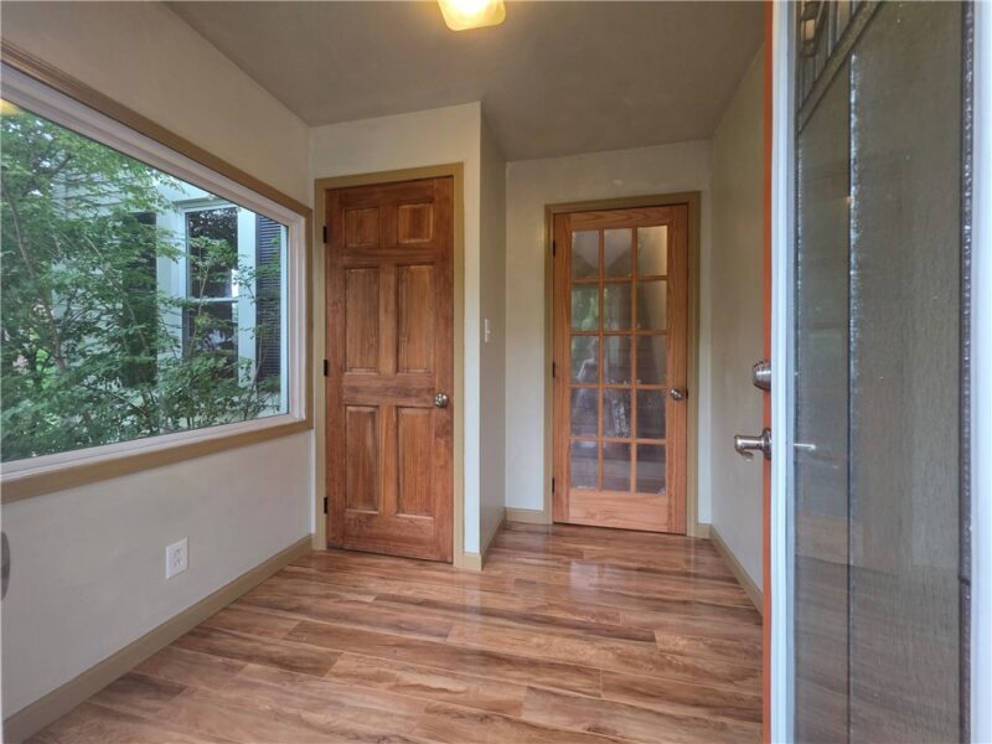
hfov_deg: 106.2
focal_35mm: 13
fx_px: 373
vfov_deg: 89.9
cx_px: 496
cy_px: 372
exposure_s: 1/120
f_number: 1.9
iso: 250
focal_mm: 2.2
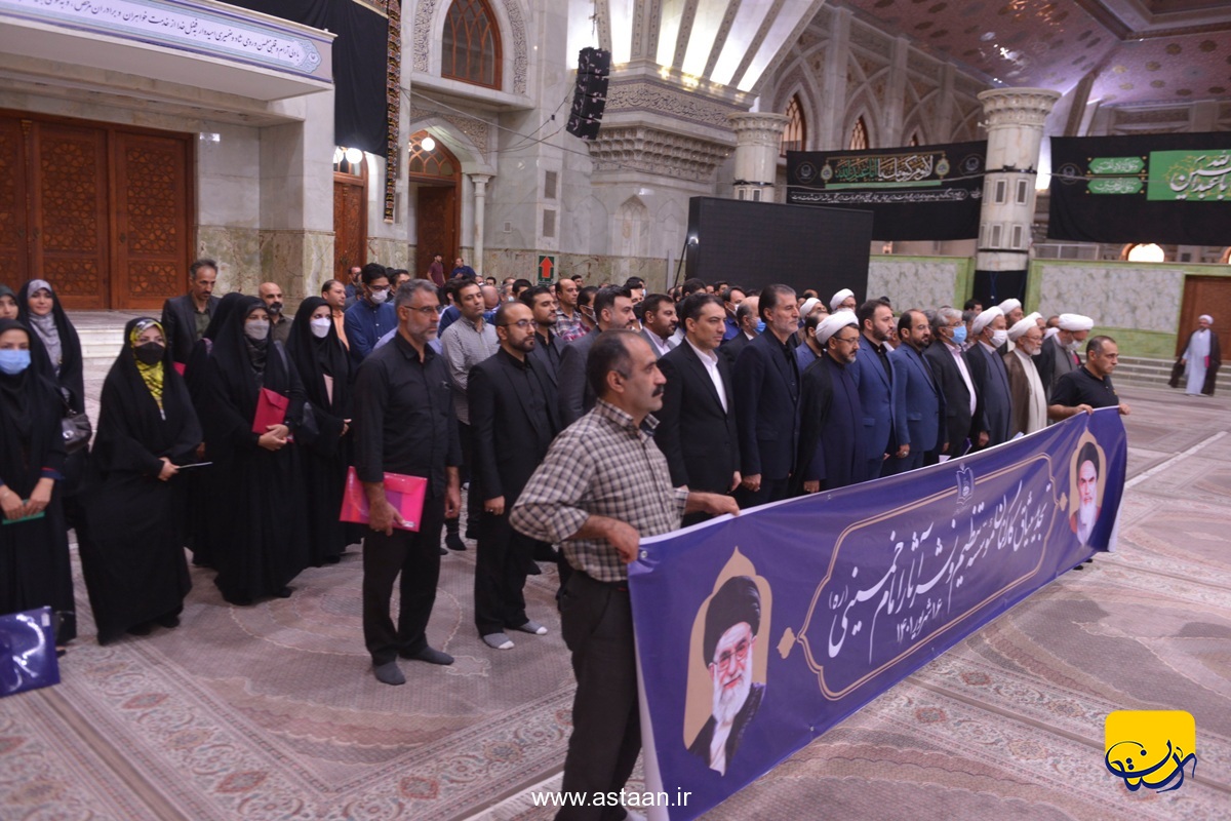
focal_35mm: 27
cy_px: 410
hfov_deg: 67.4
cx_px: 616
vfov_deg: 47.9
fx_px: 923
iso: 1600
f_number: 3.5
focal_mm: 27
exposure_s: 1/50
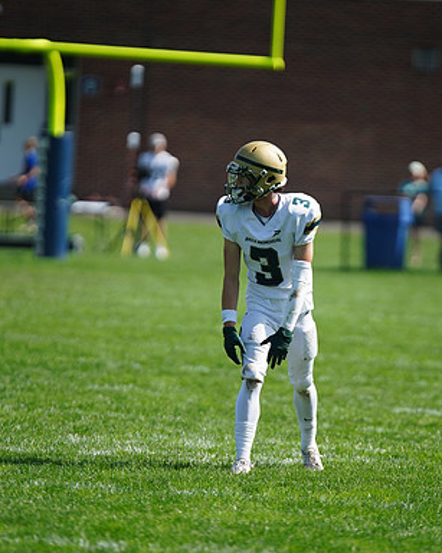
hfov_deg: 3.6
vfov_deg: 4.6
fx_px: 6952
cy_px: 277
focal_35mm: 425
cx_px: 272
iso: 400
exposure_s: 1/4000
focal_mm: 300
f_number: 2.8
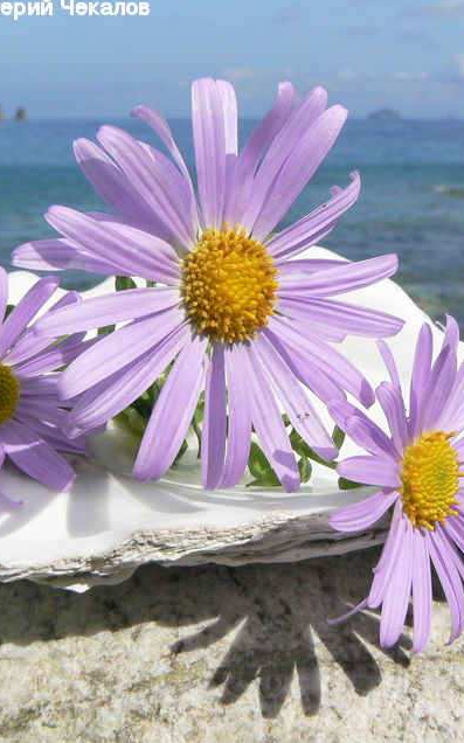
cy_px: 373
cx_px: 181
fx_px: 1094
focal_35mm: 54
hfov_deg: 23.9
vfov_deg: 37.5
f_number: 8
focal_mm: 6
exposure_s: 1/640
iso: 80
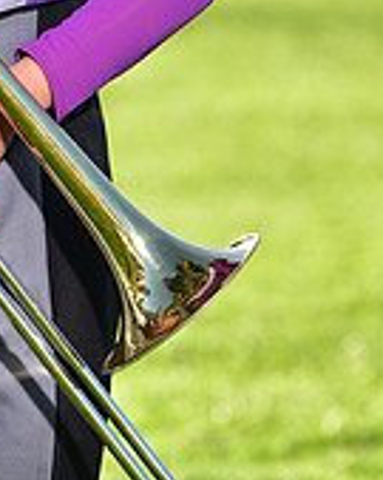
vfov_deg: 3.0
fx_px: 9162
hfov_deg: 2.4
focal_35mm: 646
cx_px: -84
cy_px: -278
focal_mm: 200
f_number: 5
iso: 100
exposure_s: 1/250
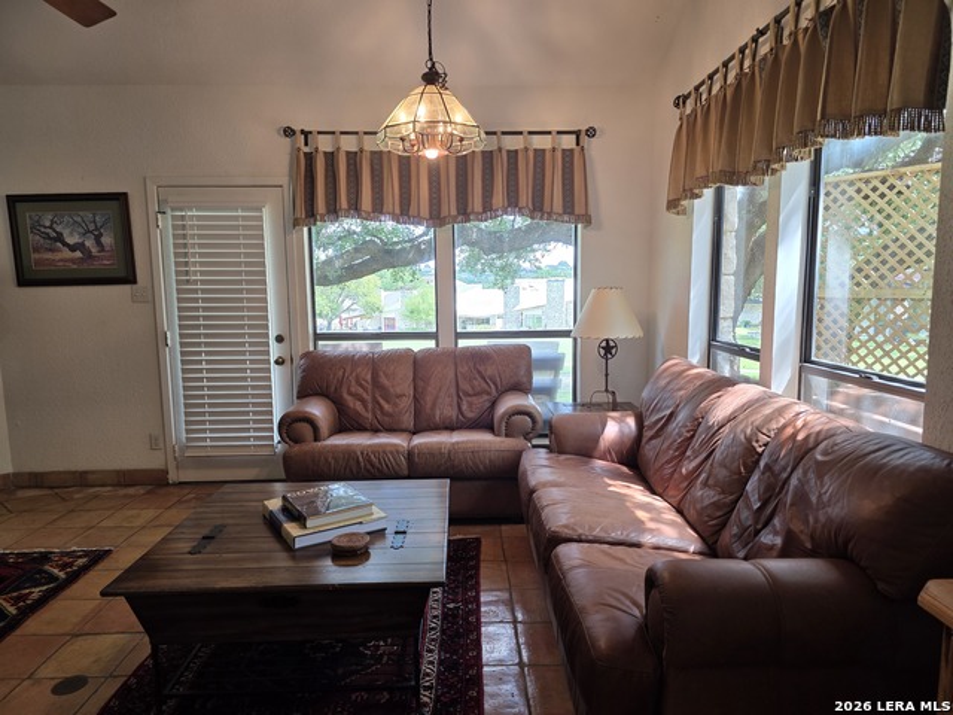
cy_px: 358
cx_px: 476
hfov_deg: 73.9
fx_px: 633
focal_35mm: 23
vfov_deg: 58.9
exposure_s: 1/120
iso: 100
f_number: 1.7
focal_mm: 6.3
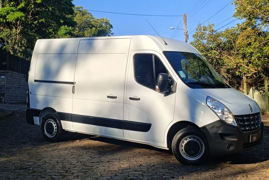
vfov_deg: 46.4
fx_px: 209
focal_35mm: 28
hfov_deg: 65.5
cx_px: 137
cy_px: 98
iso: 57
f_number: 1.5
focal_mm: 4.94
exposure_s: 1/779
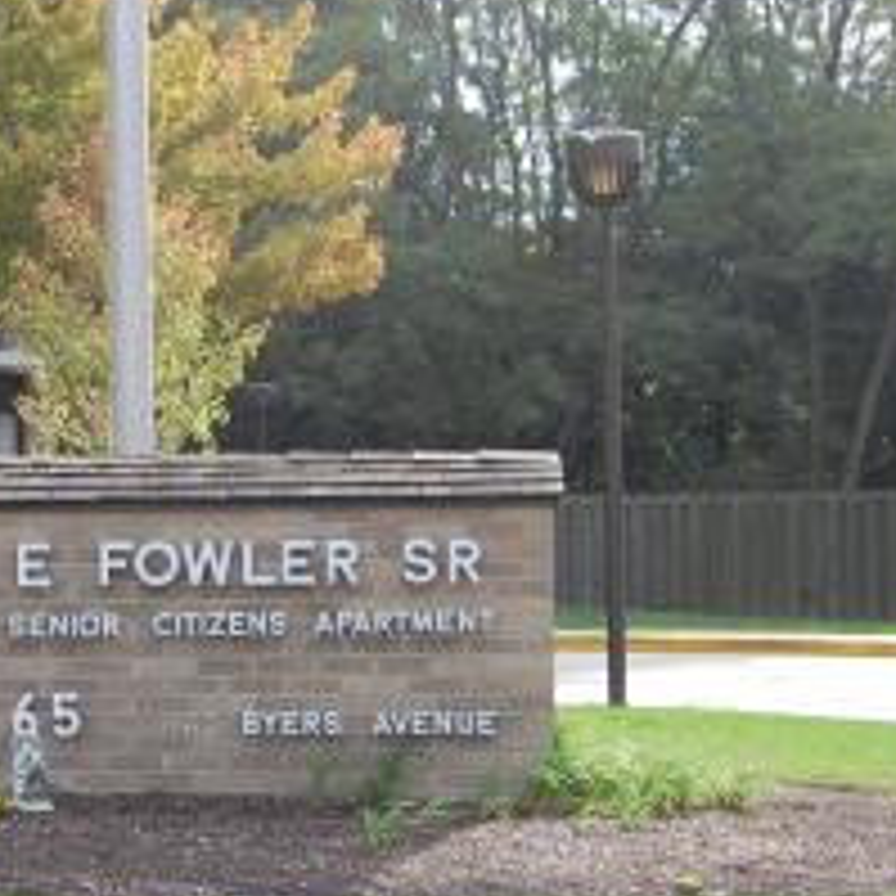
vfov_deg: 17.4
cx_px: 72
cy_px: 468
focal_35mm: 100
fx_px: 2928
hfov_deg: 17.1
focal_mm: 26
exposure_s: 1/200
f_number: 7.1
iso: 200
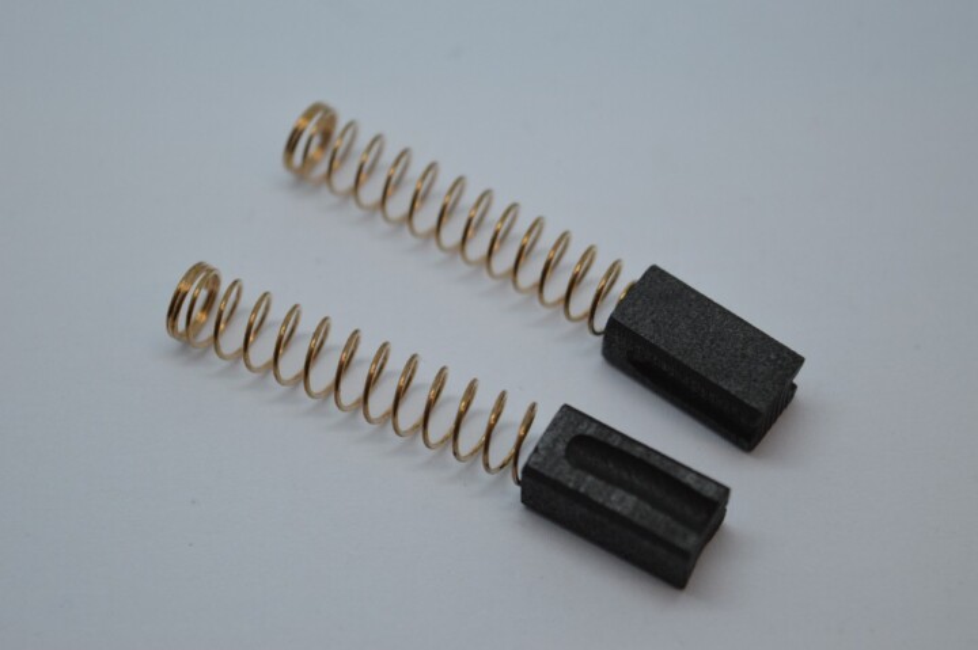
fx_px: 2240
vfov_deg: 16.5
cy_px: 325
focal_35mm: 82
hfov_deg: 24.6
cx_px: 489
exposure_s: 1/125
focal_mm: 55
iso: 360
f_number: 5.6
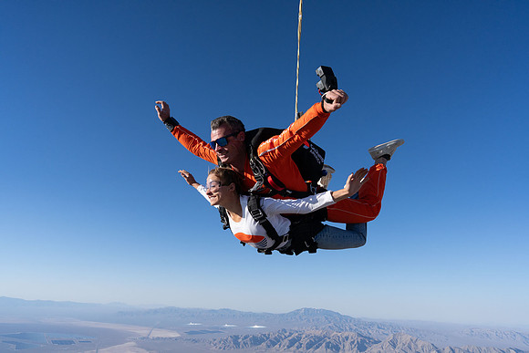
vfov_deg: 53.2
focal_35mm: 24
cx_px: 264
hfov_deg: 73.7
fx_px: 353
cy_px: 176
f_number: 9
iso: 800
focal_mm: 24
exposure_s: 1/2000
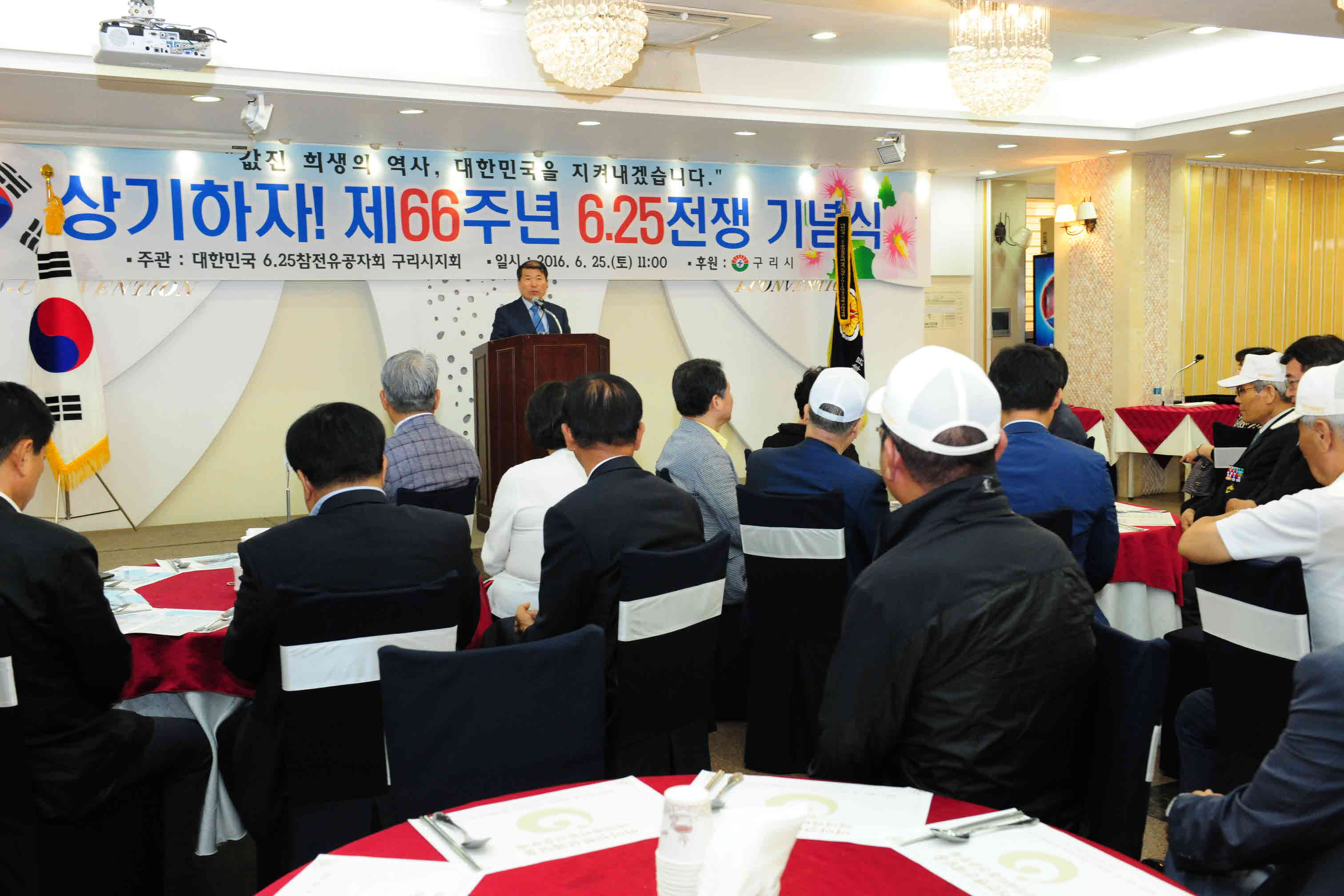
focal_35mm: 38
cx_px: 672
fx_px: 1419
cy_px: 448
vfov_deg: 35.1
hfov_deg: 50.7
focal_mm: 38
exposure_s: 1/60
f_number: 5.6
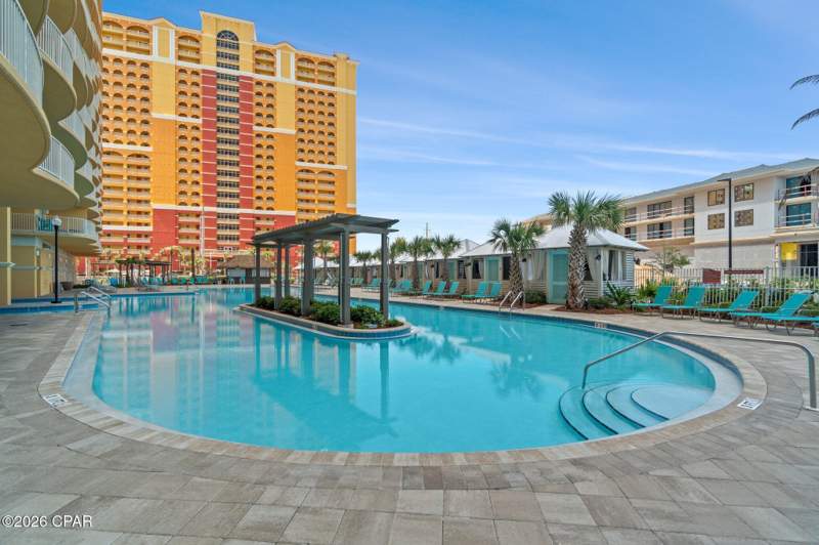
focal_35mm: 15
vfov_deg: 77.2
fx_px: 341
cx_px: 410
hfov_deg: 100.4
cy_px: 272
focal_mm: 10
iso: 100
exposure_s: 1/6
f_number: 8
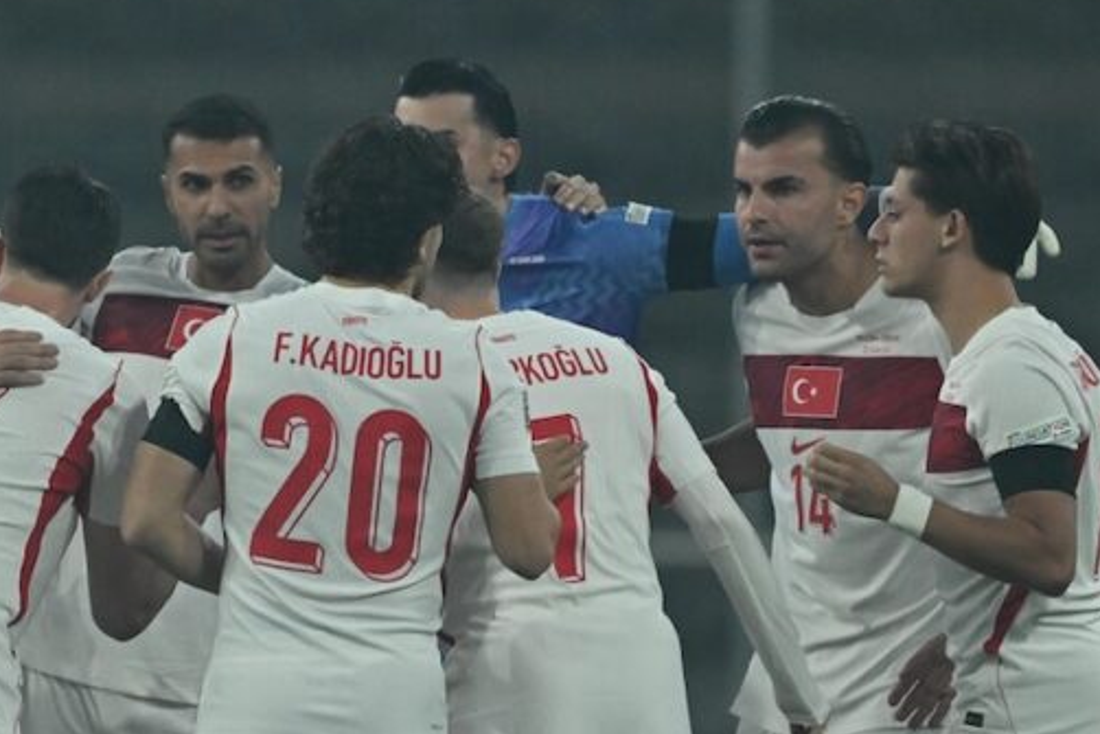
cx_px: 162
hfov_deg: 1.2
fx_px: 52323
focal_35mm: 1712
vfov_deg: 0.8
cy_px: 679
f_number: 4
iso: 2000
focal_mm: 560
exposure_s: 1/1600
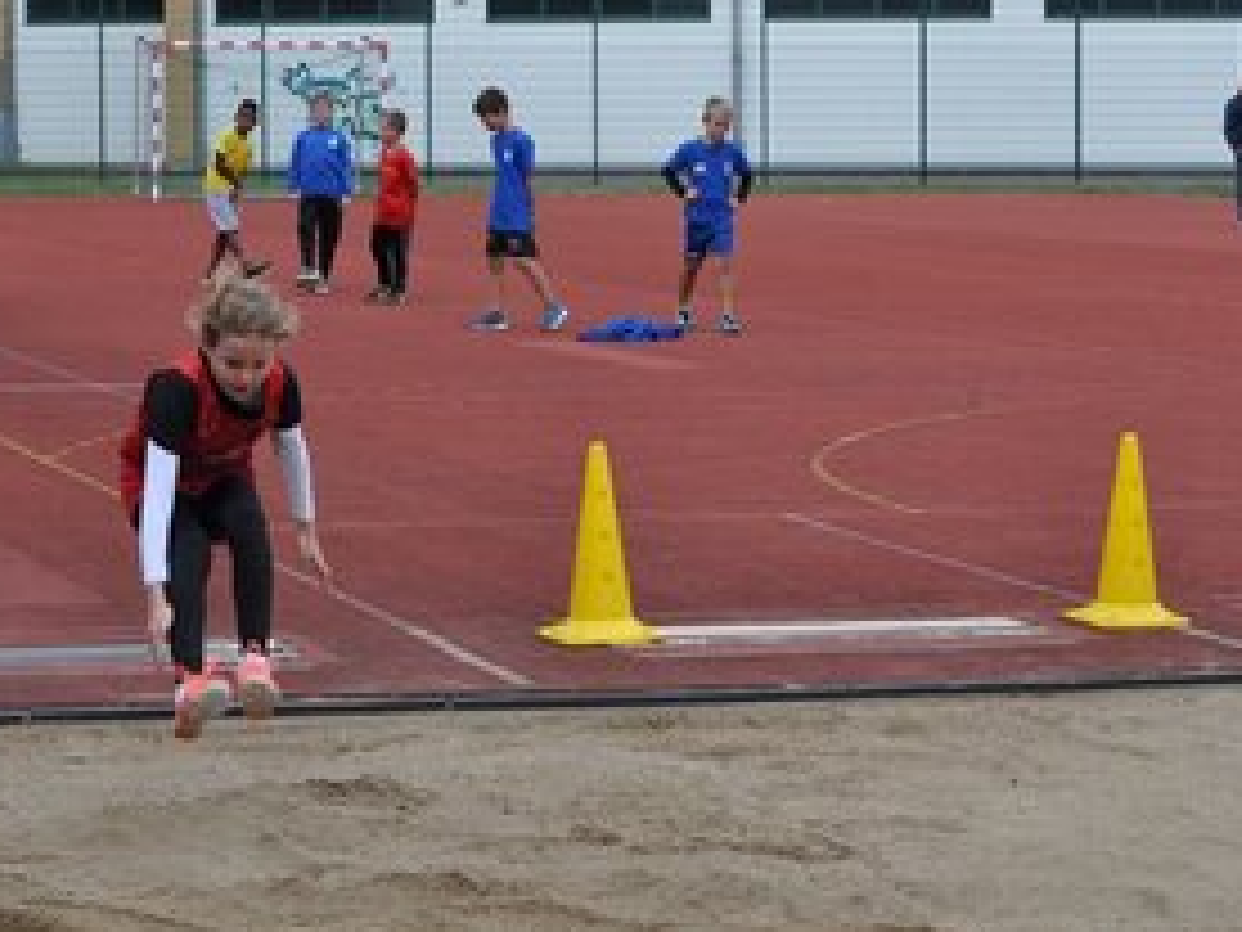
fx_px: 4115
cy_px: 441
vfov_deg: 12.9
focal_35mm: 115
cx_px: 356
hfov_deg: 17.1
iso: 200
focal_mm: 55
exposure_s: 1/250
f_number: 8
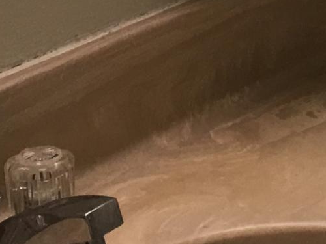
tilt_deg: +0.0
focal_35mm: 174
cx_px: 200
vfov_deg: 7.6
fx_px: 1639
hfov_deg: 11.4
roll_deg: +2.7
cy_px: -448
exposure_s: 1/30
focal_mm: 4.15
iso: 32
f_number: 2.2
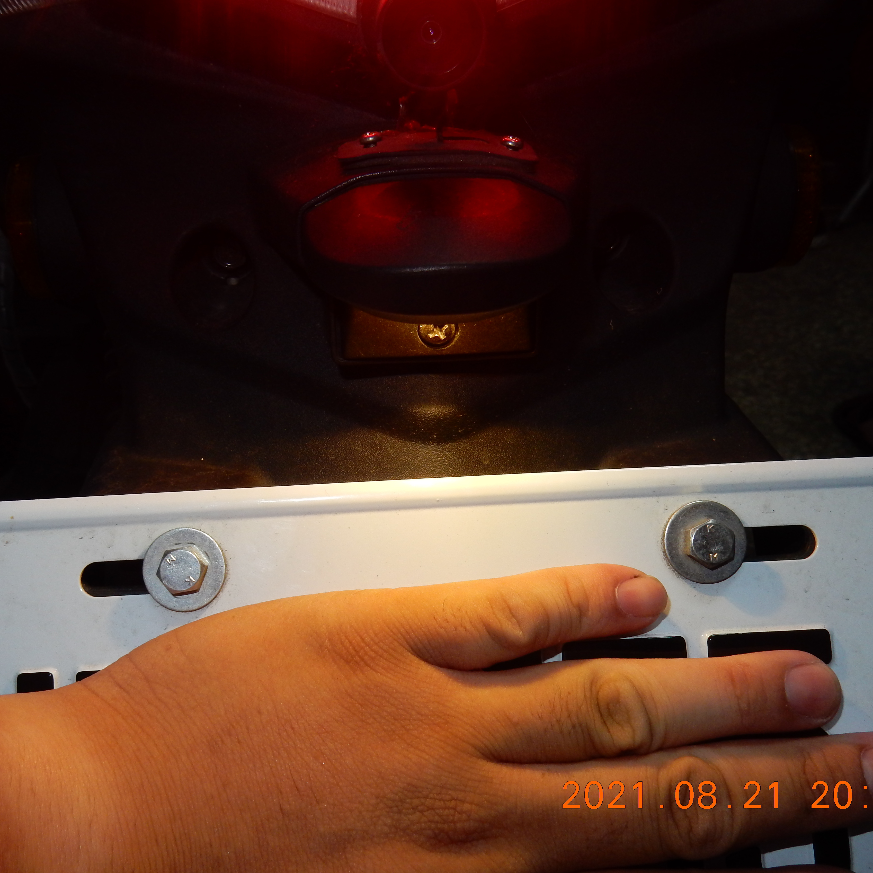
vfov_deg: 46.0
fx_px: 1027
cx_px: 380
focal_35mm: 36
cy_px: 444
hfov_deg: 45.9
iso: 200
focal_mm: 5.4
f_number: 4
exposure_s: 1/30
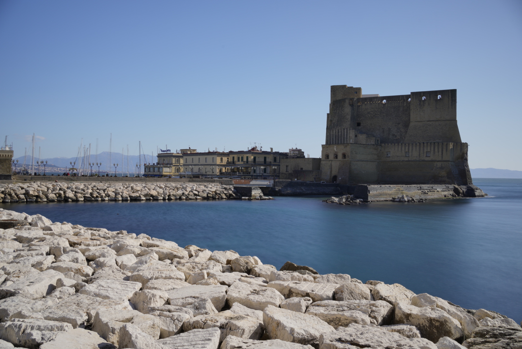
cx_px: 261
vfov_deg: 37.9
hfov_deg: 54.4
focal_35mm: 35
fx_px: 508
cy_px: 174
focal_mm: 35
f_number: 14
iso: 50
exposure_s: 13
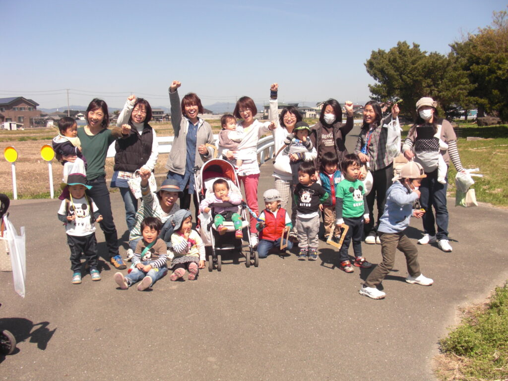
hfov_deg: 51.4
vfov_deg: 39.7
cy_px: 190
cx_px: 254
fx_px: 528
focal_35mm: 36
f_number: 7.9
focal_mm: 6.3
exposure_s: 1/125
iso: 50
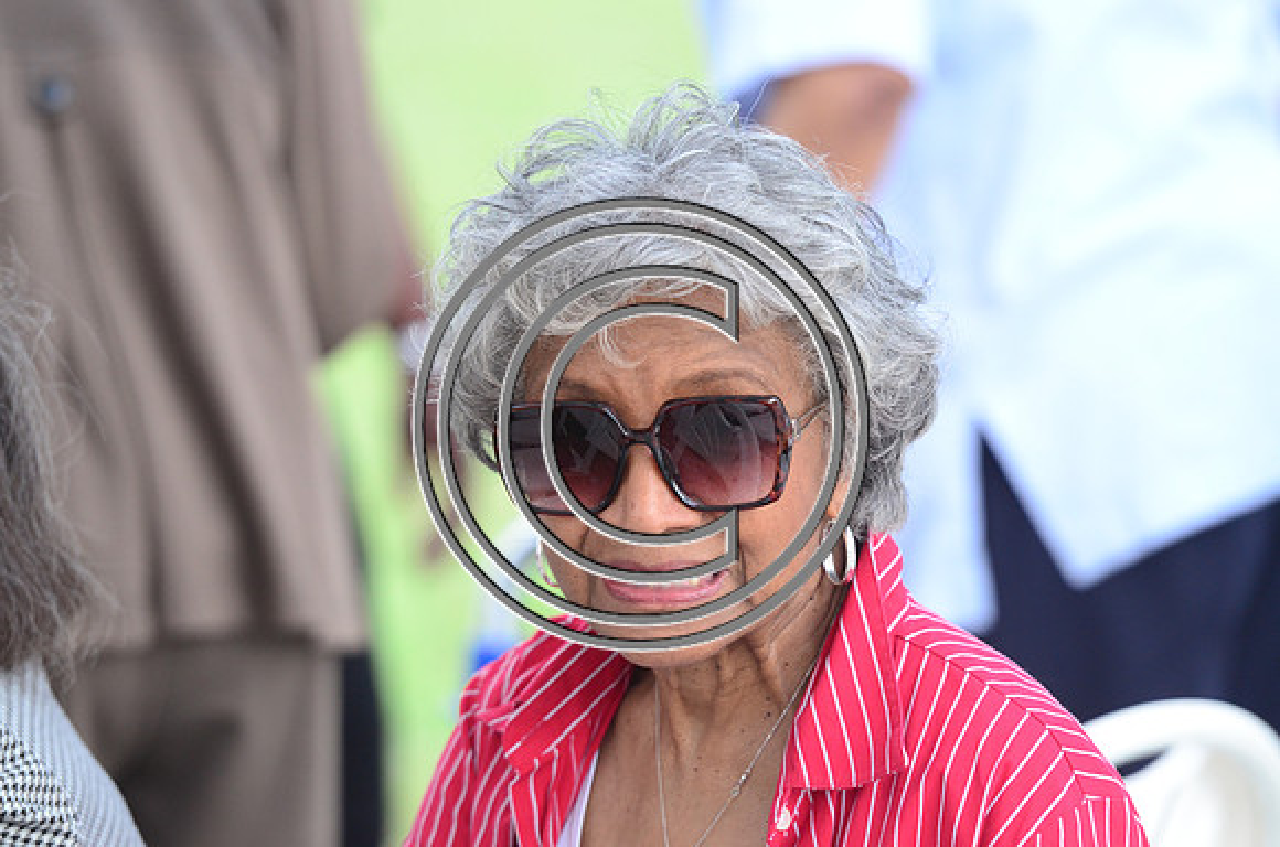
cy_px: 424
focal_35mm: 300
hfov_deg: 6.9
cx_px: 640
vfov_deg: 4.6
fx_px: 10643
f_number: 2.8
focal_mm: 200
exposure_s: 1/250
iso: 800
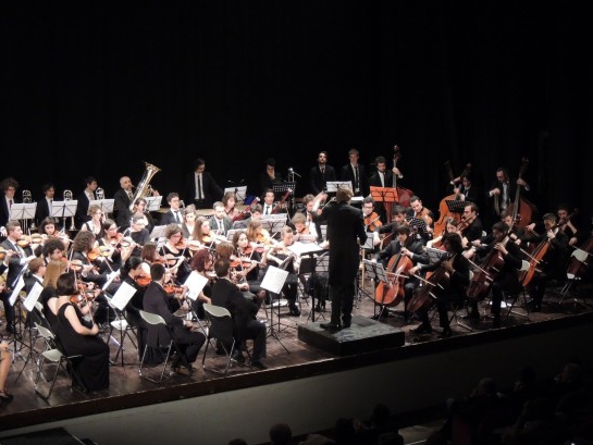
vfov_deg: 22.6
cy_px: 213
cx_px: 284
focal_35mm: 65
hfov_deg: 29.8
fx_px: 1114
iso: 800
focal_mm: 10.7
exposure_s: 1/15
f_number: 3.7
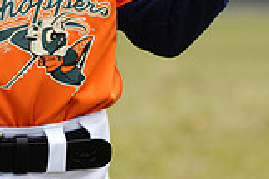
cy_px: -70
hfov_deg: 4.0
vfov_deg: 2.7
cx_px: 17
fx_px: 3818
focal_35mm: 511
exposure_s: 1/250
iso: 50
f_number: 5.6
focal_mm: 143
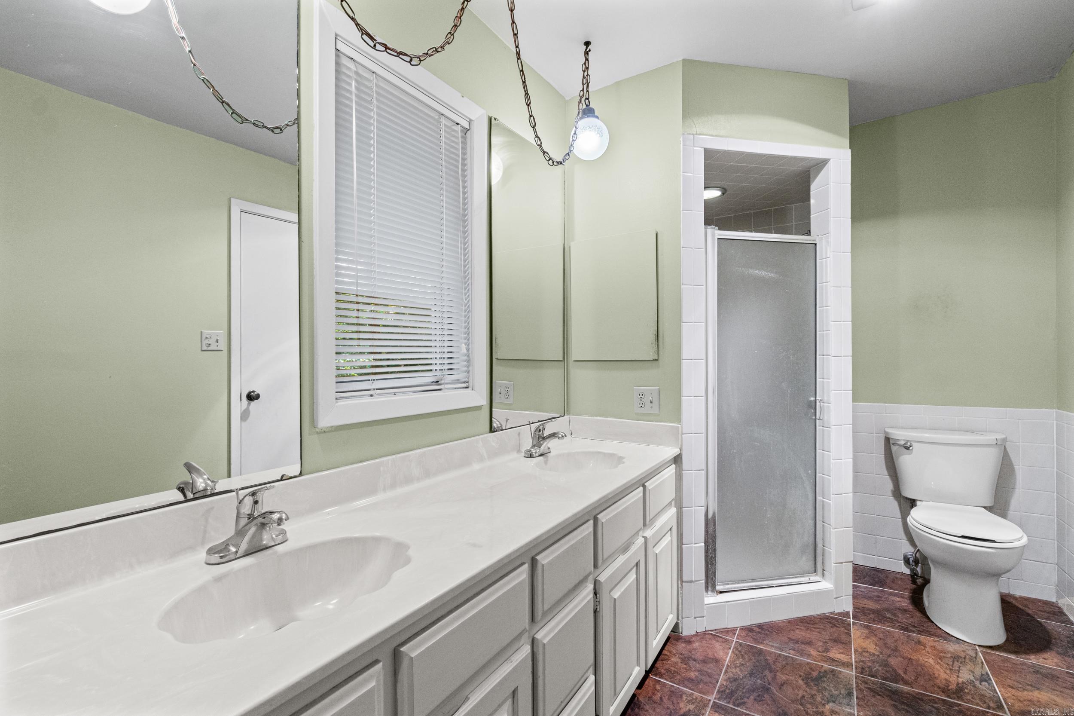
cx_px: 537
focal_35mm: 15
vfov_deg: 77.3
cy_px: 358
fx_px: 447
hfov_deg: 100.4
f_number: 8
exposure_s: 1/15
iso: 400
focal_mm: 10
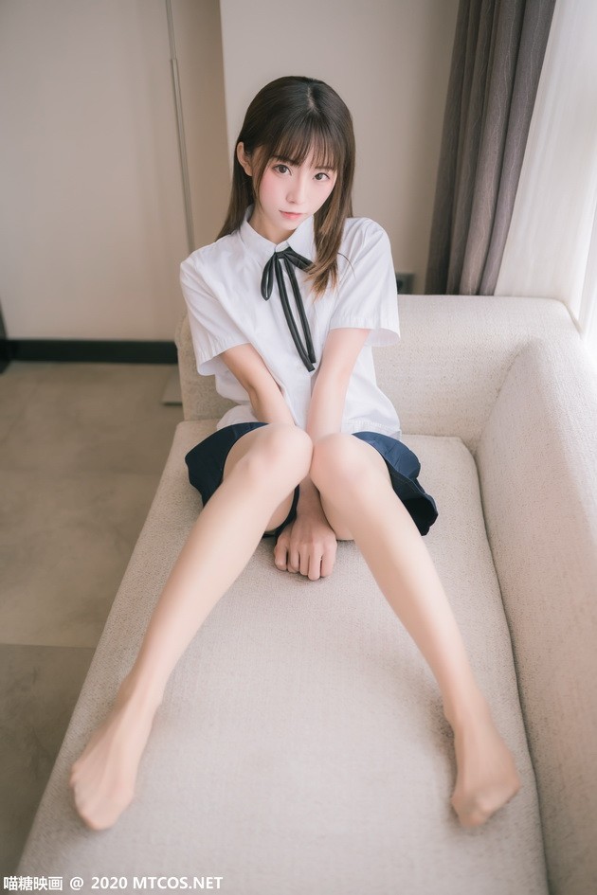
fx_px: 871
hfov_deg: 37.9
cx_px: 298
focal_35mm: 35
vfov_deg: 54.4
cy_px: 448
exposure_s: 1/125
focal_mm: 35
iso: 640
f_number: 1.8
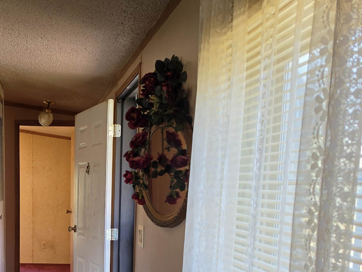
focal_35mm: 45
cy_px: 245
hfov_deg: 39.5
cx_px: 46
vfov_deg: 30.7
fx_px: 471
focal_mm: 6.5
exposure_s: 1/120
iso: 80
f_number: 1.4
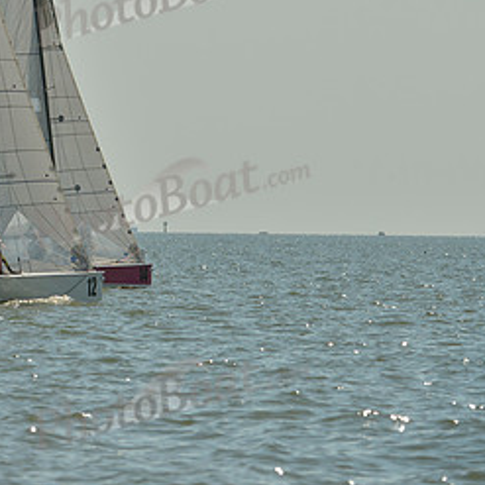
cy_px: 125
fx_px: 6959
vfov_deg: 4.0
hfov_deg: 4.0
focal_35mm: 439
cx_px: -67
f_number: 8
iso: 200
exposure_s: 1/1250
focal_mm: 220
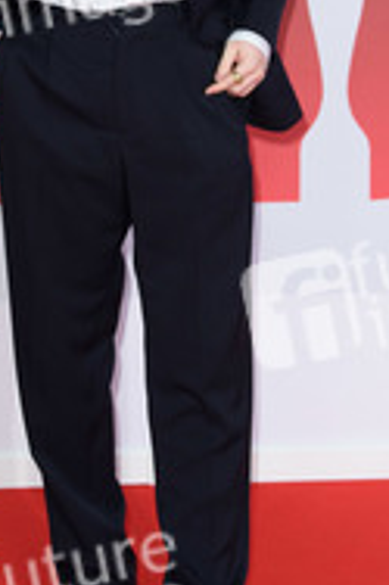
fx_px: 2971
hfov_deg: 7.5
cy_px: 140
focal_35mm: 183
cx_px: 120
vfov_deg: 11.2
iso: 800
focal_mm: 86
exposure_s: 1/250
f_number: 5.6
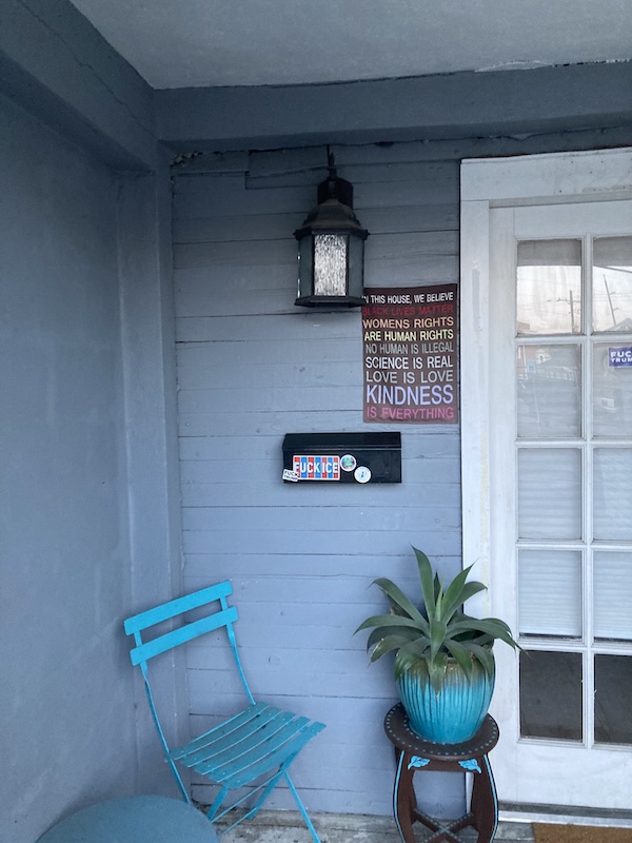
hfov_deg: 49.7
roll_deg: +2.0
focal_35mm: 28
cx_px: 316
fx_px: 682
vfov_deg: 63.4
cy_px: 422
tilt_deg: -2.2
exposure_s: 1/40
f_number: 1.8
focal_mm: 3.99
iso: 400
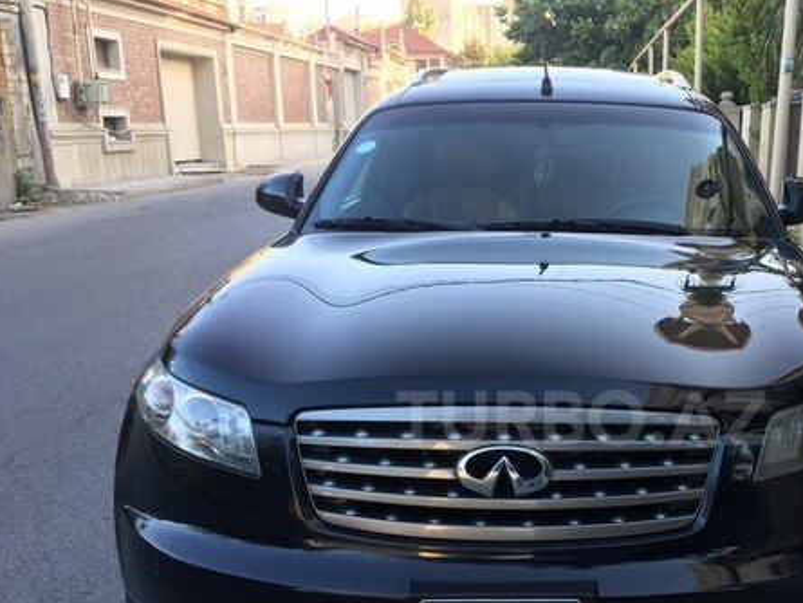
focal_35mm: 43
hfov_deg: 42.8
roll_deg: -0.5
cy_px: 418
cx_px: 581
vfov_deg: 33.2
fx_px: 998
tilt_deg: -16.9
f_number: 2.2
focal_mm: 4.15
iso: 40
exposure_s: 1/100
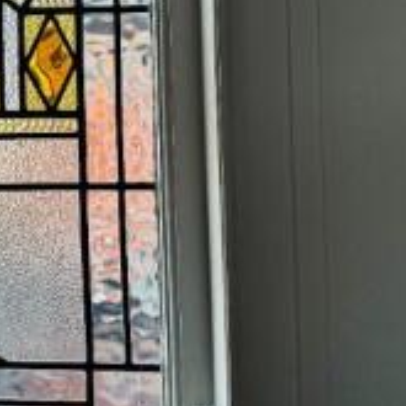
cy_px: 53
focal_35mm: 75
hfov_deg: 21.4
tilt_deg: +2.5
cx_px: -82
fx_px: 995
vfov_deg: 22.6
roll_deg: +1.6
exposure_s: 1/773
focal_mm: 6.76
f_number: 1.78
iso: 80
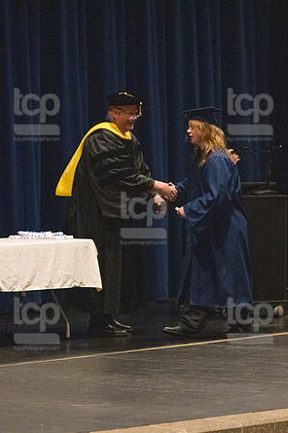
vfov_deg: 11.1
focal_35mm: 185
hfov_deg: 7.4
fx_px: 2223
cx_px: 144
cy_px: 218
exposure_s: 1/400
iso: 10000
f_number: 3.2
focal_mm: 122
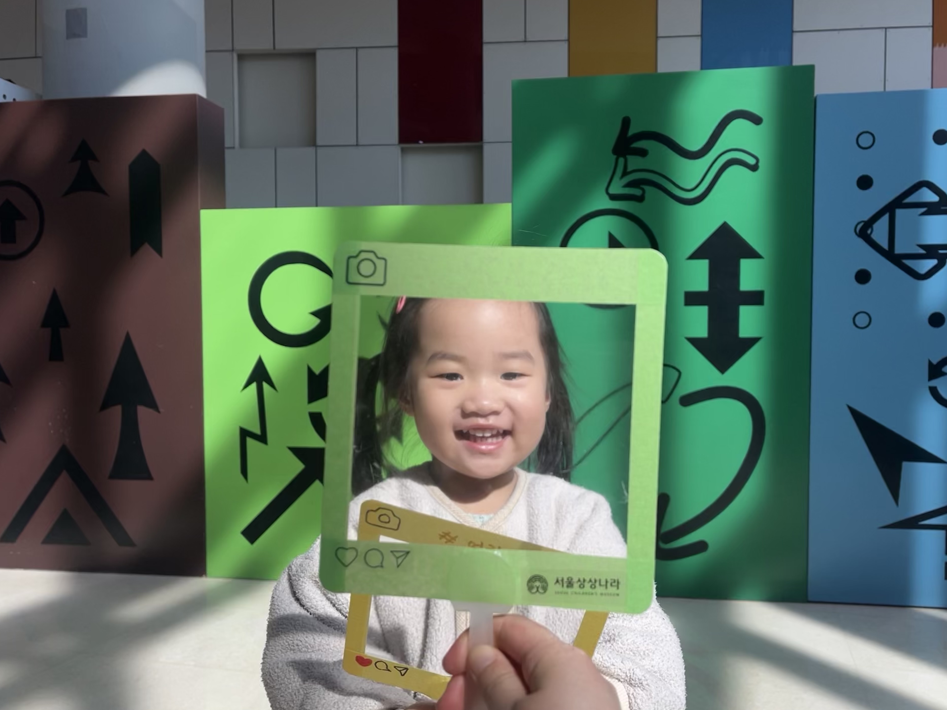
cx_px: 503
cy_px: 379
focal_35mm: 28
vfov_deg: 49.7
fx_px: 766
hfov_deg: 63.4
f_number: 1.6
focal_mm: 5.1
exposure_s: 1/816
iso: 50
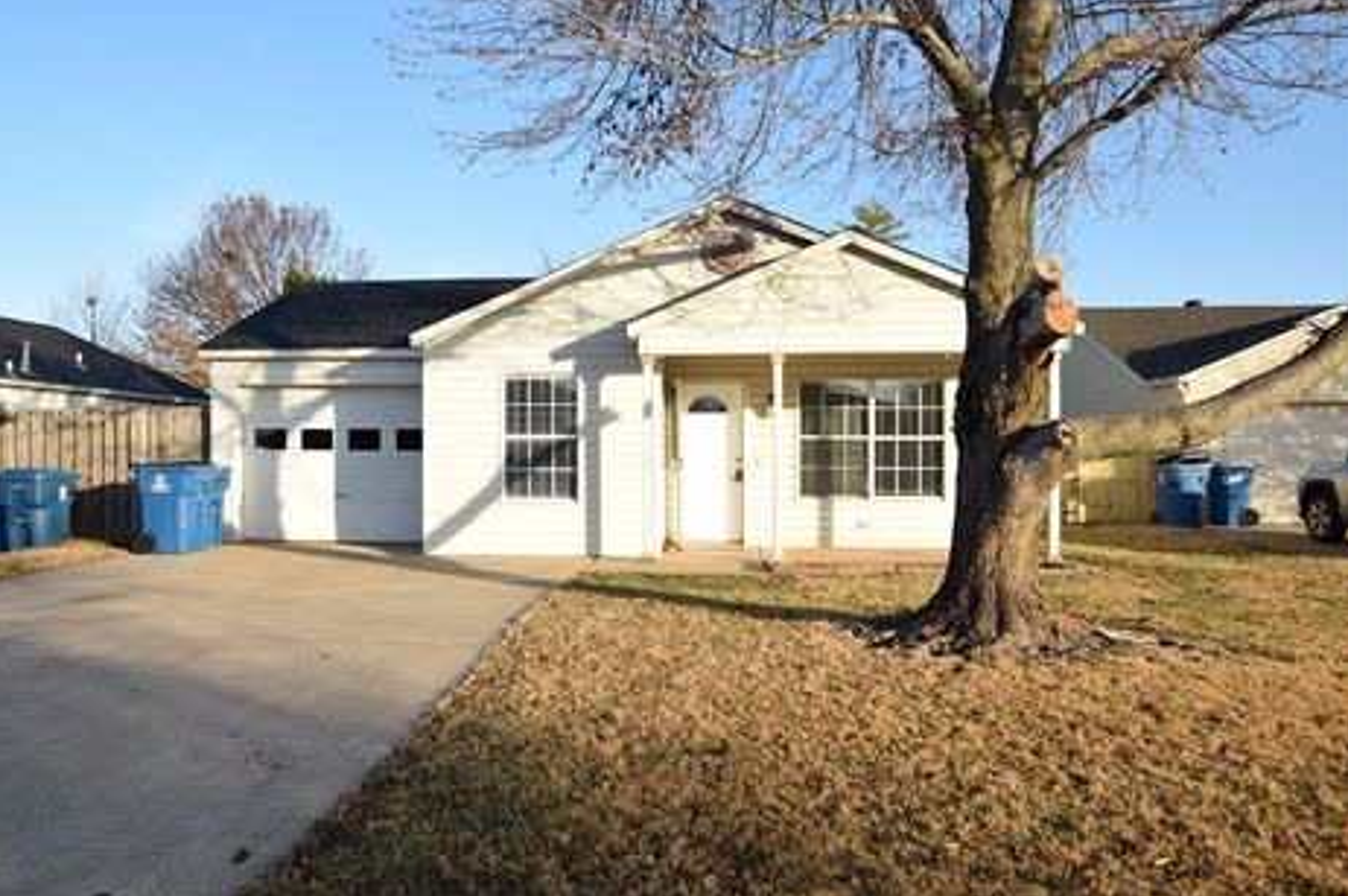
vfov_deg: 49.4
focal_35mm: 26
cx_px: 624
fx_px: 973
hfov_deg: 69.4
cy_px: 430
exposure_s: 1/200
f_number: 8
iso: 100
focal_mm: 16
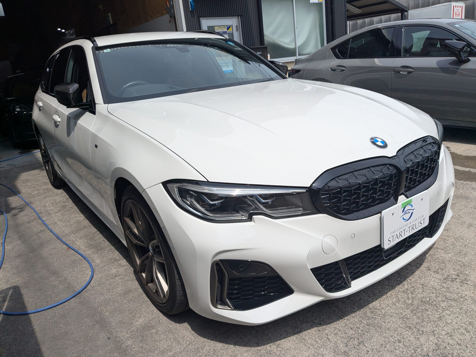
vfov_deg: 51.4
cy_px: 178
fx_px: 371
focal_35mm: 27
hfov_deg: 65.3
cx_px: 238
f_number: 1.73
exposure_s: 1/7812
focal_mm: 4.38
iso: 99
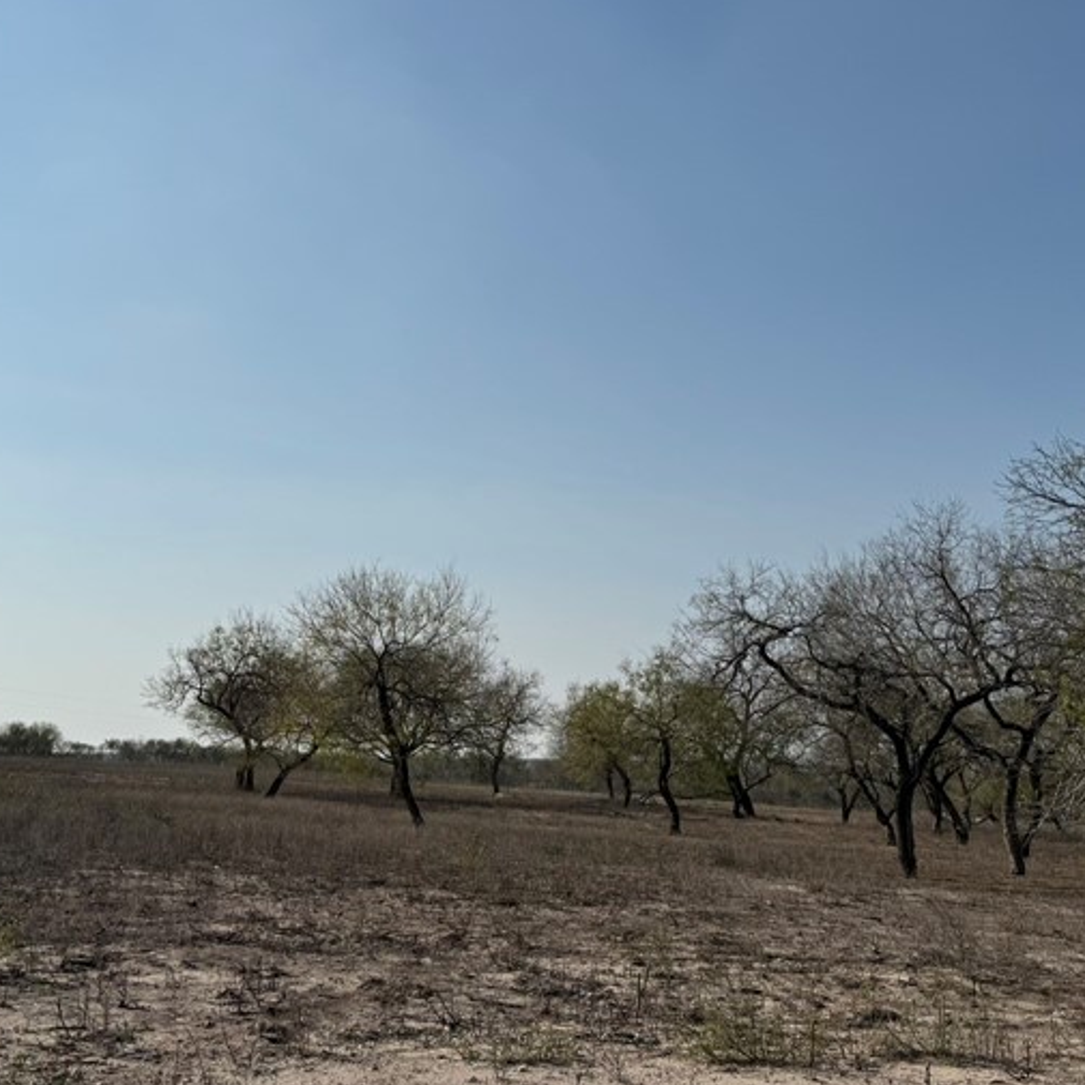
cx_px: 449
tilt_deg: +11.1
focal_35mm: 43
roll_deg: -1.1
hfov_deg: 39.0
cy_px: 501
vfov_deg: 39.1
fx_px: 1525
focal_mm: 6.76
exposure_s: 1/14286
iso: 80
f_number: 1.78
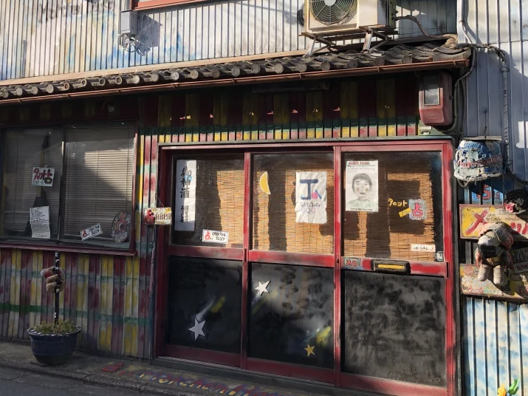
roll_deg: -0.3
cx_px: 275
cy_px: 100
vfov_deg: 30.4
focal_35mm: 47
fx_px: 717
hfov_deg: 40.4
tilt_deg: +7.3
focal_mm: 4
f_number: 1.8
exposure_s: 1/674
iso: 20
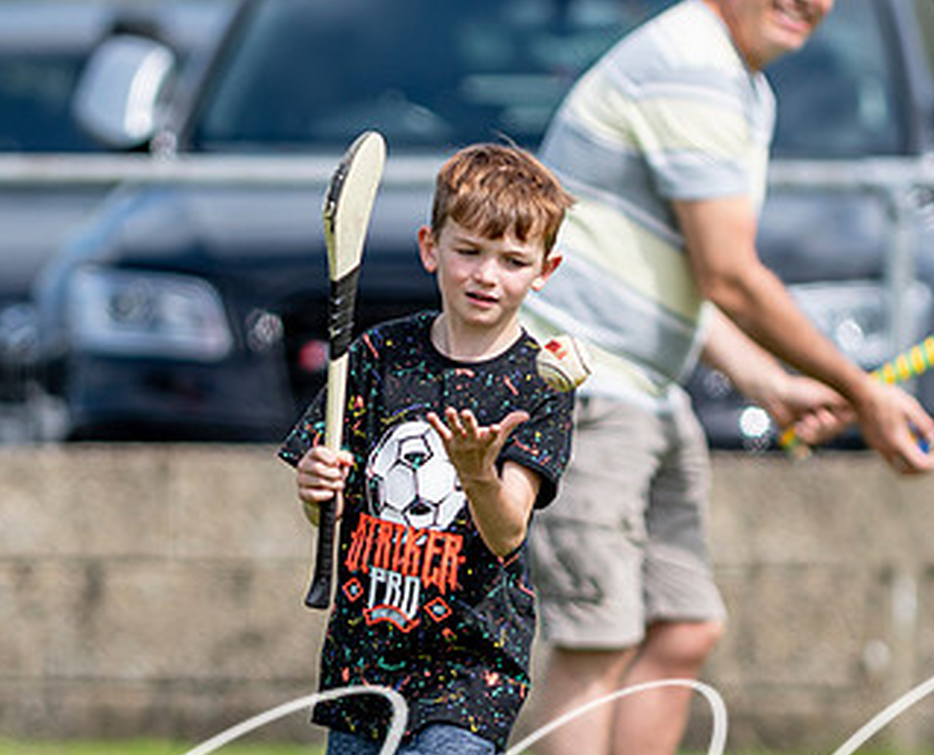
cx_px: 417
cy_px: 513
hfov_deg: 1.9
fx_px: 28872
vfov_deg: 1.5
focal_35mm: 1040
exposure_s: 1/1600
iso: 100
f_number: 2.8
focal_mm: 300
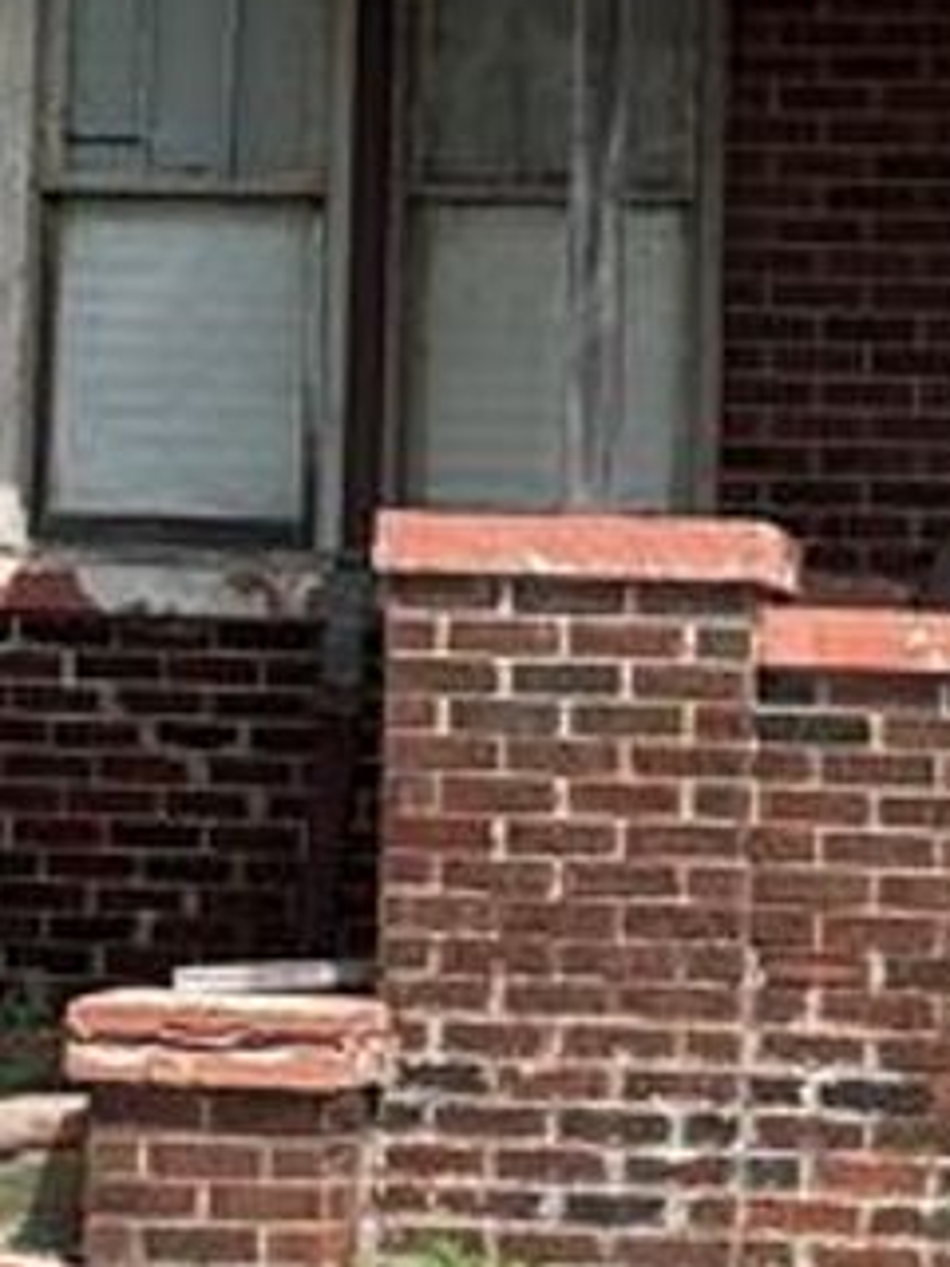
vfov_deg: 9.6
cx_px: 439
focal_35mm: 205
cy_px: -141
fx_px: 7501
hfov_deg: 7.2
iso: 64
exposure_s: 1/2976
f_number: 1.78
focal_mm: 6.76
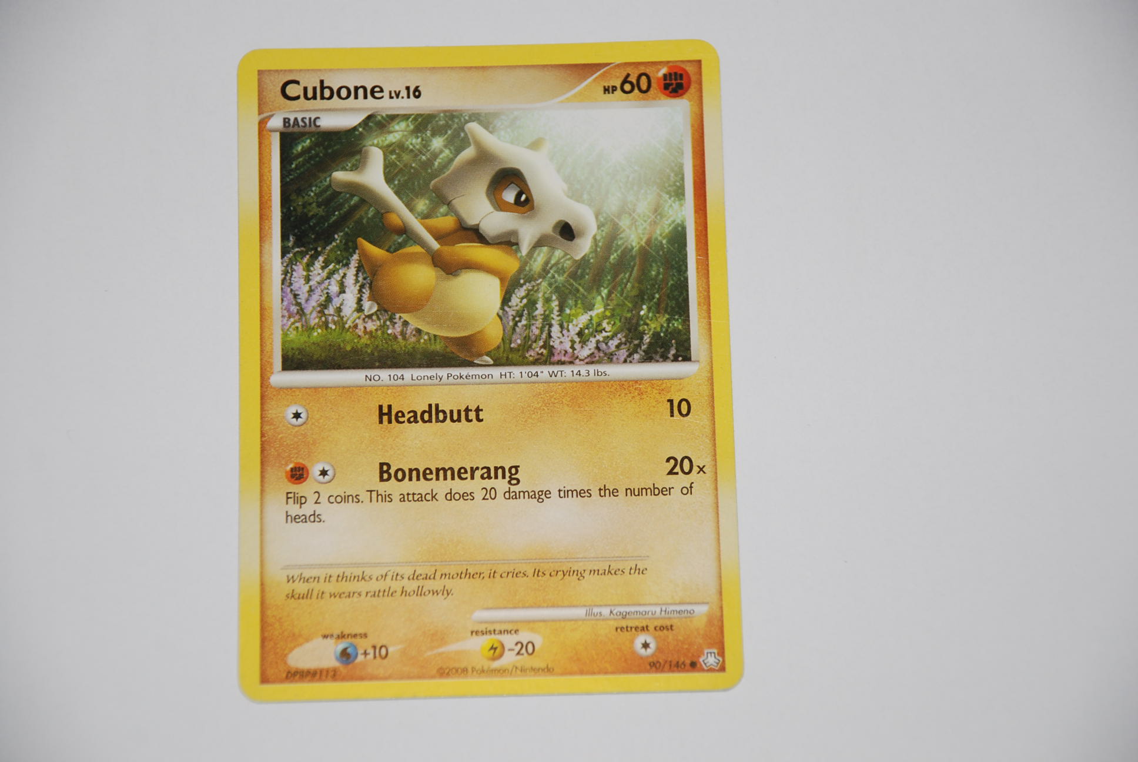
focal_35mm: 150
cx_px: 569
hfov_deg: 13.7
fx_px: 4747
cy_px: 381
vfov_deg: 9.2
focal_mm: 100
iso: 200
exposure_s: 1/60
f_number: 5.6
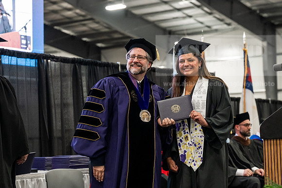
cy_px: 94
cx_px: 141
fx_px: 674
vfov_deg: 15.9
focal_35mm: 86
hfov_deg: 23.6
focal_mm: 86
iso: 4000
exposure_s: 1/200
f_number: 4.5
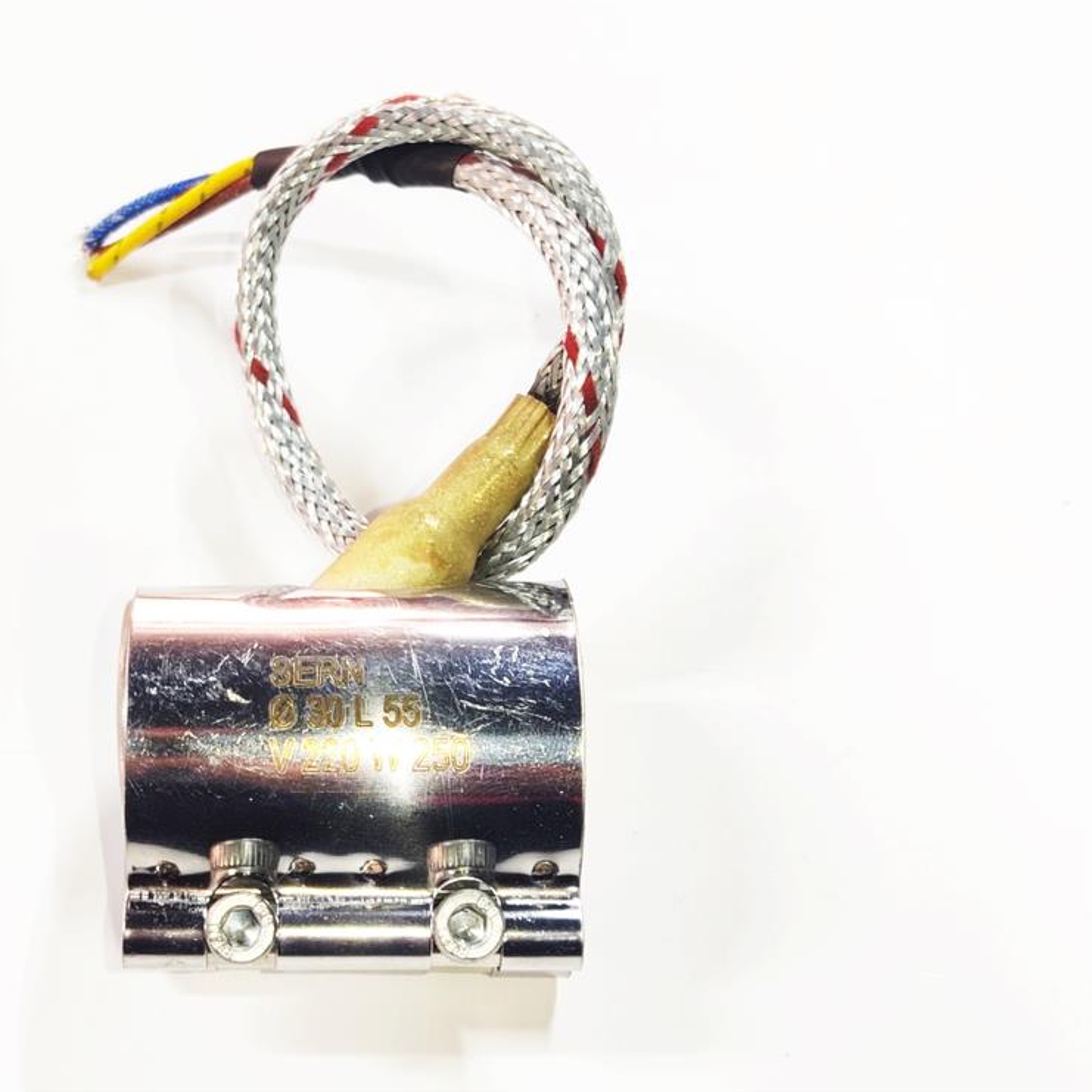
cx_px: 361
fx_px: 1106
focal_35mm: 31
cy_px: 544
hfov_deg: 51.5
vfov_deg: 52.5
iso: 160
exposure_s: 1/33
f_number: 1.79
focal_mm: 4.74
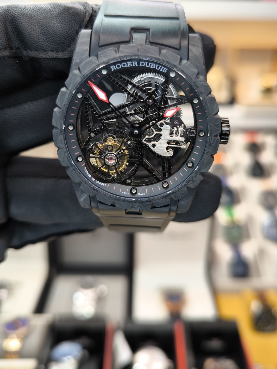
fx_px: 341
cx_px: 144
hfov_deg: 44.2
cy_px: 165
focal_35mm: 32
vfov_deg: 56.7
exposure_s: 1/83.4
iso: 80
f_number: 1.9
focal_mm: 6.92
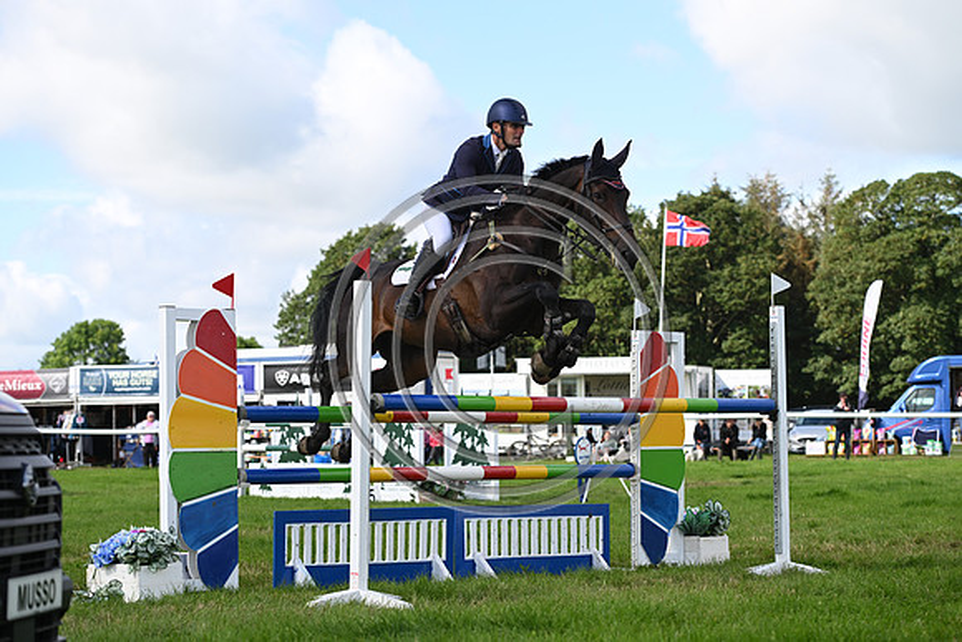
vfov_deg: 15.2
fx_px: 2405
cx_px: 481
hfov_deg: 22.6
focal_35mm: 90
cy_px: 321
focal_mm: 90
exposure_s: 1/1250
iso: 280
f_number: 4.5
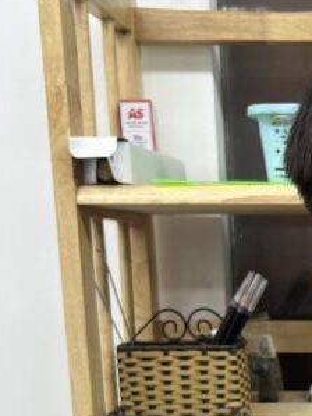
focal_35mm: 87
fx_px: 1046
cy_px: 474
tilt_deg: -11.9
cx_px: 468
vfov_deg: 21.2
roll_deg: +1.9
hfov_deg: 15.6
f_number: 1.5
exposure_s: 1/100
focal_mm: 5.7
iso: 40
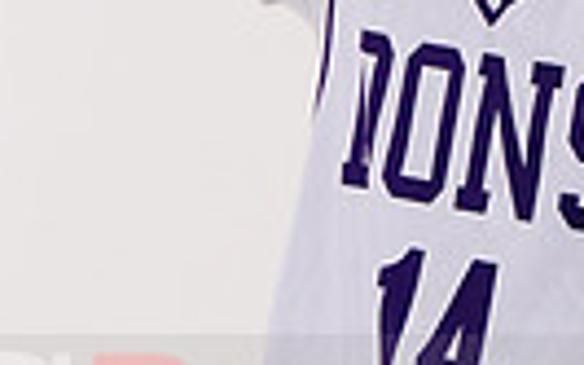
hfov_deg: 2.4
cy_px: 396
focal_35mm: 889
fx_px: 14143
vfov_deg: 1.5
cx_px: 555
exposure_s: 1/500
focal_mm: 200
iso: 200
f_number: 9
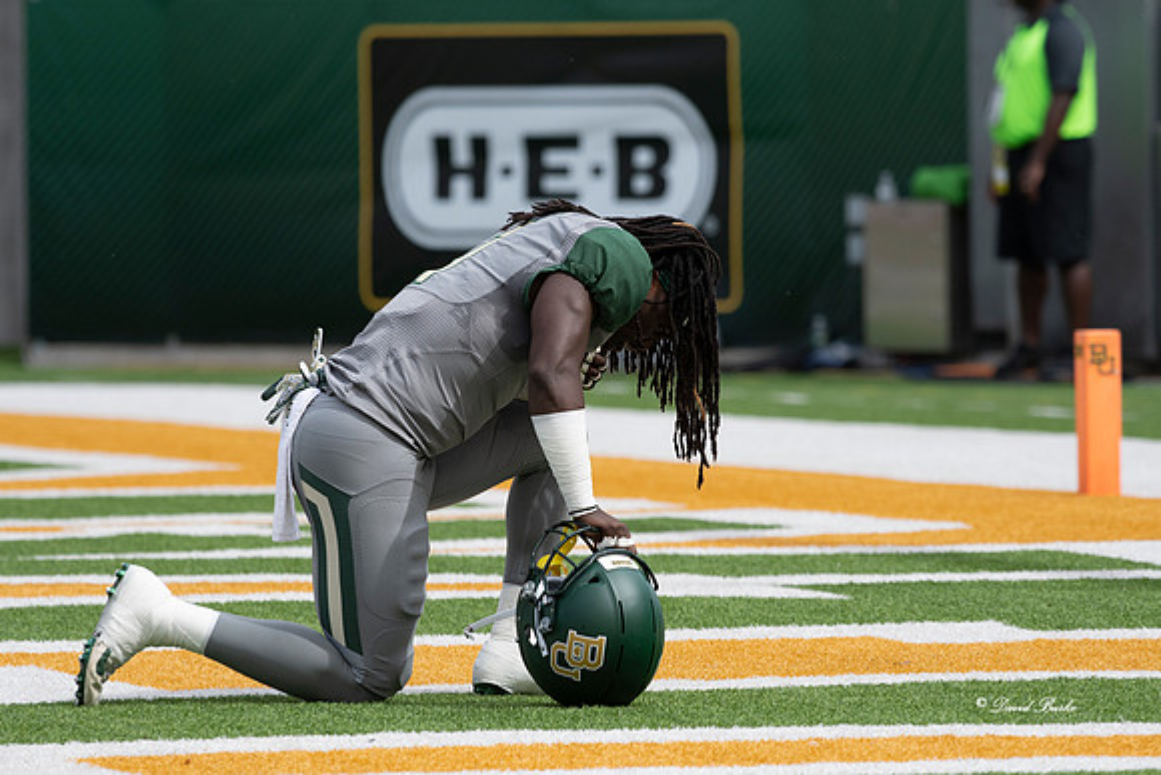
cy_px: 388
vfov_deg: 2.9
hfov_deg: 4.3
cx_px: 580
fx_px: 15483
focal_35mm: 480
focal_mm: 320
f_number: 5.6
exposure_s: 1/1000
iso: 320
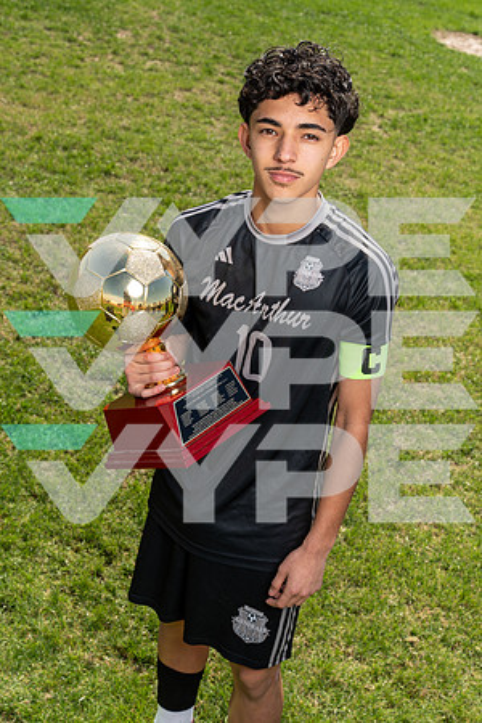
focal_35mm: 55
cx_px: 241
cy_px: 362
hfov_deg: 24.6
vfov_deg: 36.2
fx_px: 1104
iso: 100
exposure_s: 1/200
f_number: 9
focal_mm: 55
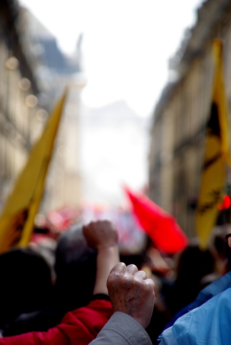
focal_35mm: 300
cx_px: 116
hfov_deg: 4.6
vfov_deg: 6.9
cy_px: 172
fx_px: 2878
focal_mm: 200
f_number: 6.7
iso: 200
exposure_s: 1/180
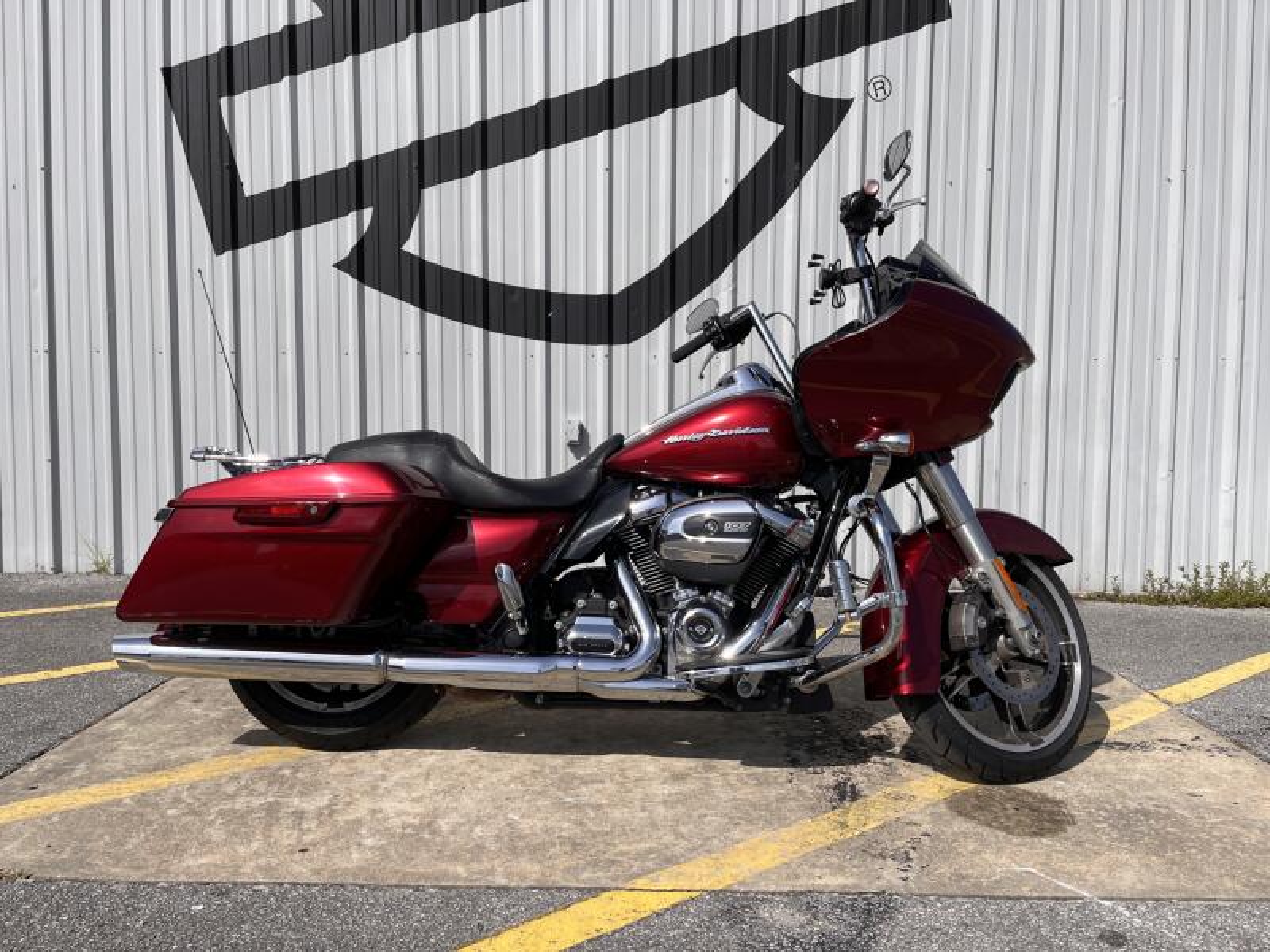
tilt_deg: -4.5
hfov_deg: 67.3
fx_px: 954
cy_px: 476
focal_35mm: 26
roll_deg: -0.3
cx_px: 635
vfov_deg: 53.1
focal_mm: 5.1
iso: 50
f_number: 1.6
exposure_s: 1/5848
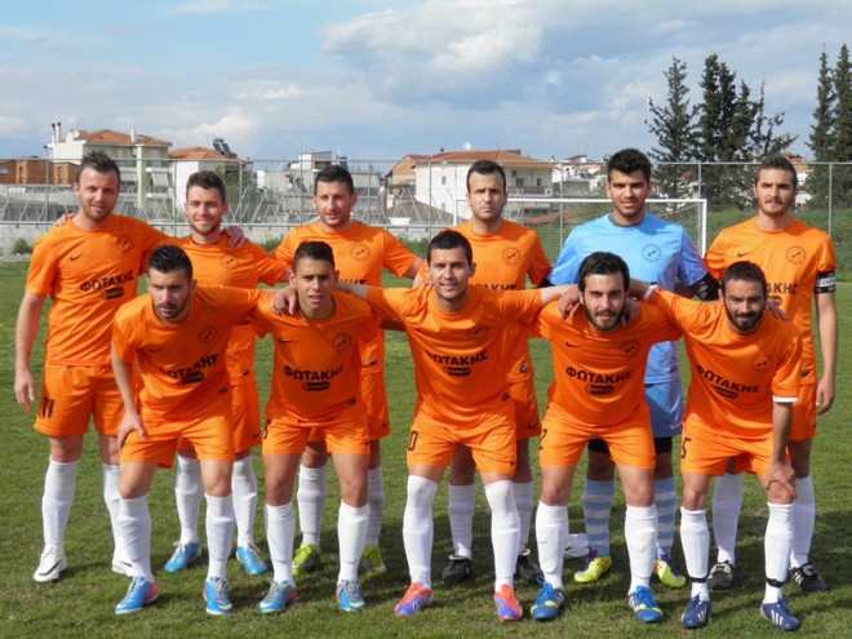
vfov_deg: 23.7
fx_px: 1526
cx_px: 426
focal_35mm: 62
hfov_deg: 31.2
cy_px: 320
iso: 50
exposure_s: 1/250
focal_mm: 11.2
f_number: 6
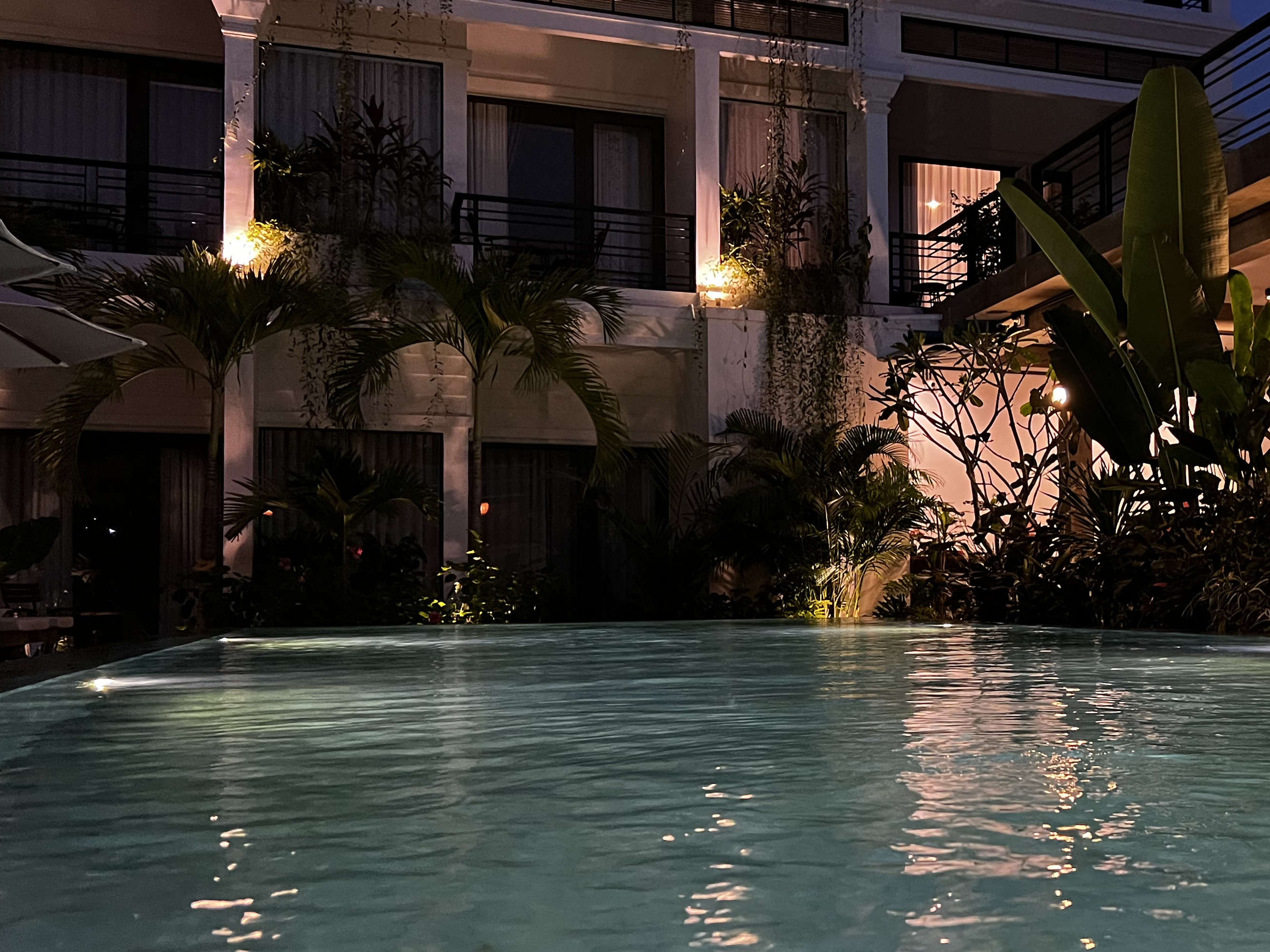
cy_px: 545
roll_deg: +0.6
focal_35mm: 39
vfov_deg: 36.7
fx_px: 1431
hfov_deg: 46.7
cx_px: 895
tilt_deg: +1.9
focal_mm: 5.7
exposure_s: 1/30
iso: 500
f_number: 1.5
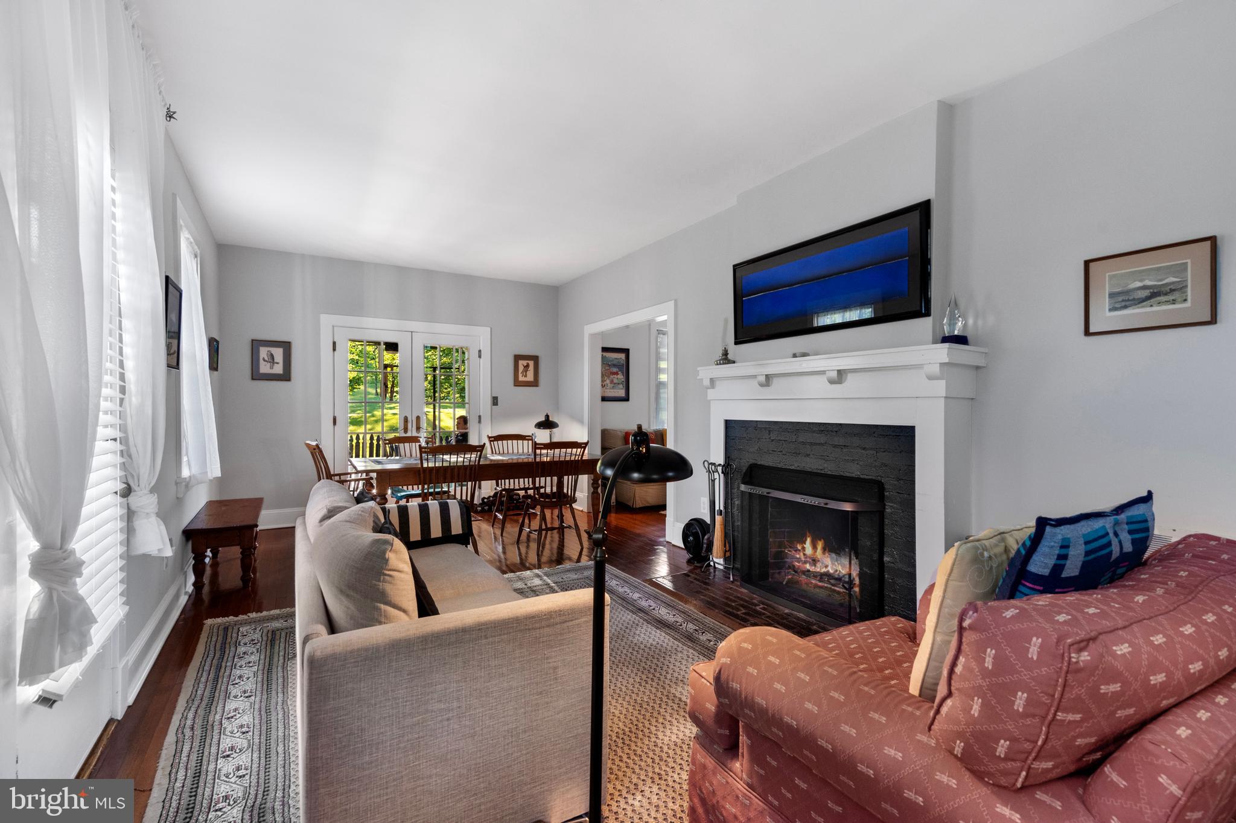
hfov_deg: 96.8
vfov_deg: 73.7
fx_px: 549
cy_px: 412
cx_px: 618
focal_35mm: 16
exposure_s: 1/250
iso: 1250
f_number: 8
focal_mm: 16
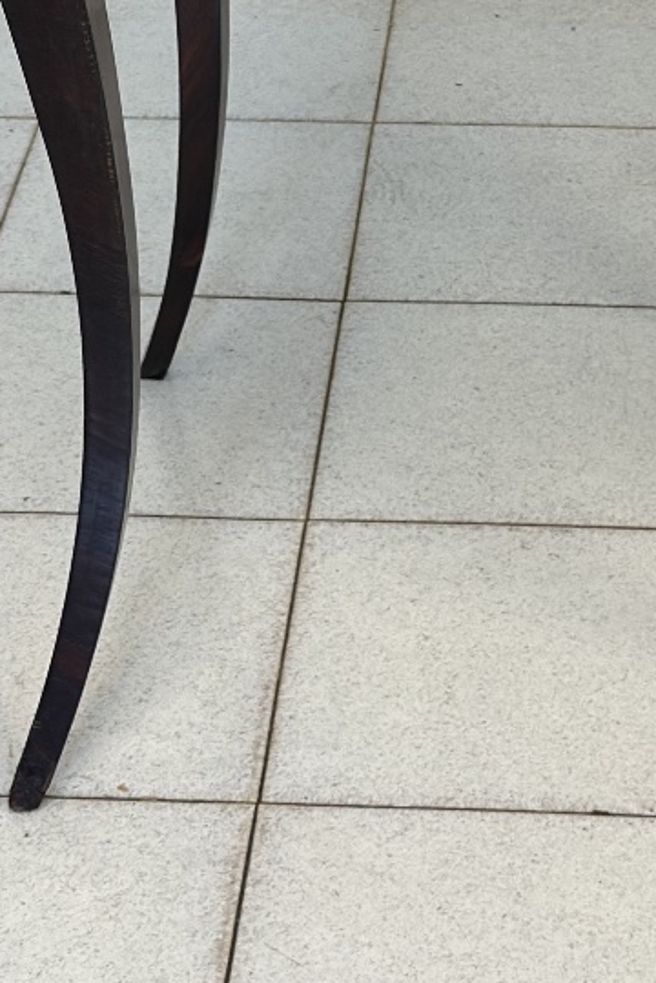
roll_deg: +0.5
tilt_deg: -25.4
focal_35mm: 111
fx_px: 3034
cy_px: 38
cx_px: 494
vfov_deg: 18.0
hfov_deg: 12.3
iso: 100
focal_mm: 6.86
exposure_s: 1/100
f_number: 1.78
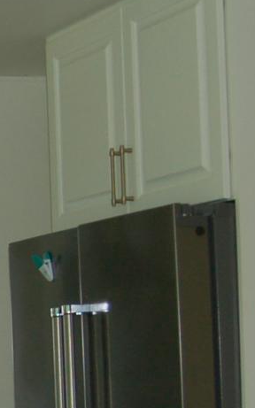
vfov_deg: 16.9
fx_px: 1357
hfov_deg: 9.6
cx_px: -341
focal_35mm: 122
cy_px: 365
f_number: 3.5
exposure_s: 1/60
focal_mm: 18
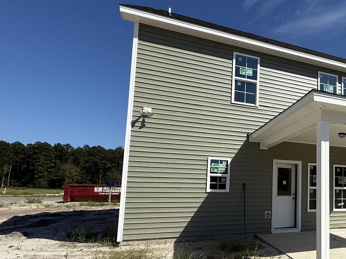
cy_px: 164
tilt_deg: +5.7
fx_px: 260
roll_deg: -0.3
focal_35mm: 26
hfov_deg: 59.7
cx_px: 295
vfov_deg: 52.4
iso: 50
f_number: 2.2
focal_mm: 2.22
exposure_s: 1/3663
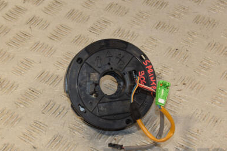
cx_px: 92
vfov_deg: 14.9
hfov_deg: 22.1
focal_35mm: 92
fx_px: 580
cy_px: 80
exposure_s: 1/200
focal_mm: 40
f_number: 10
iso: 800
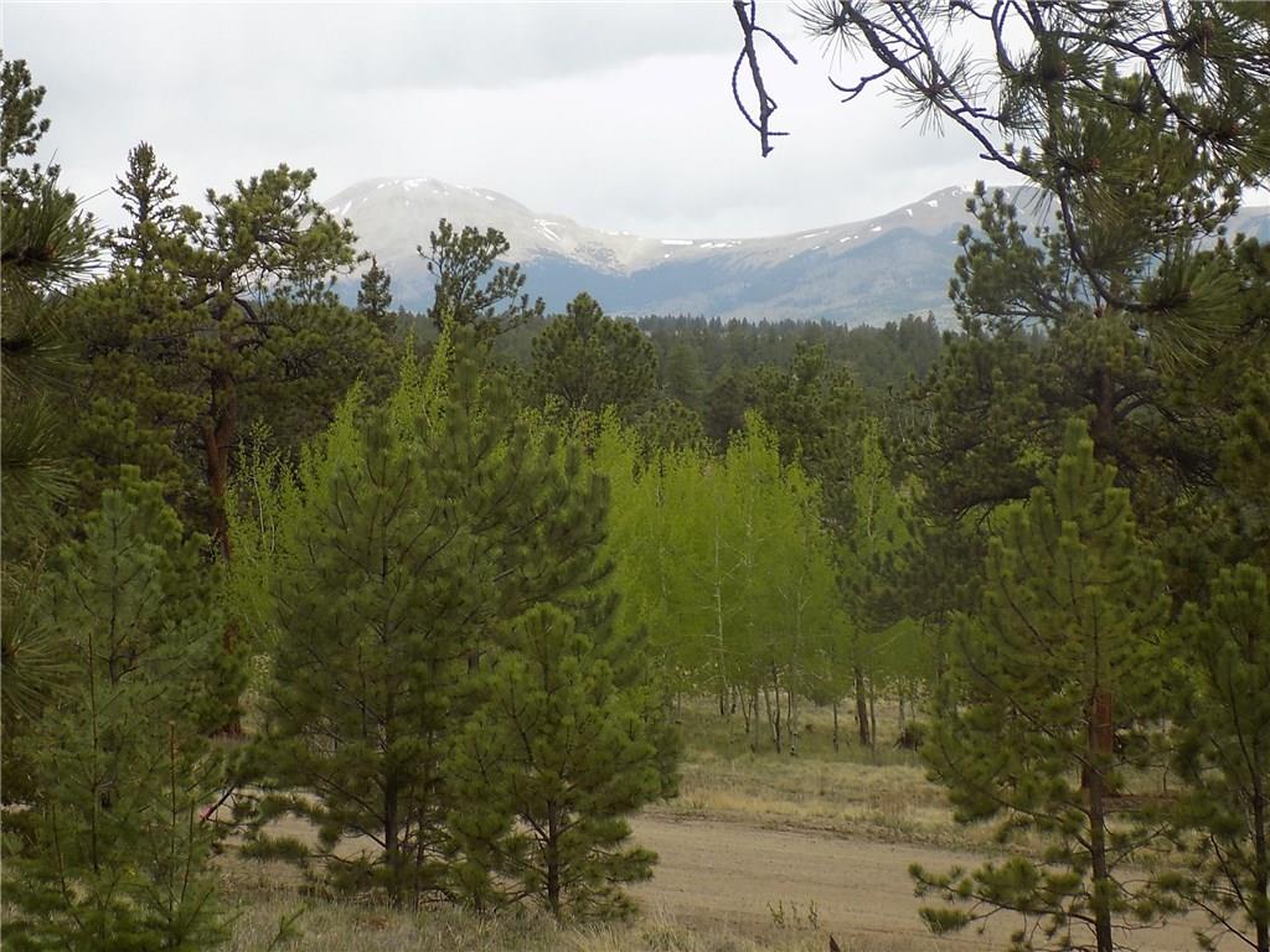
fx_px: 3559
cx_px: 635
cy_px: 476
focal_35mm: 97
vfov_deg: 15.2
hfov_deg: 20.2
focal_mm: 17.2
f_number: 4.6
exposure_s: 1/250
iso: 80
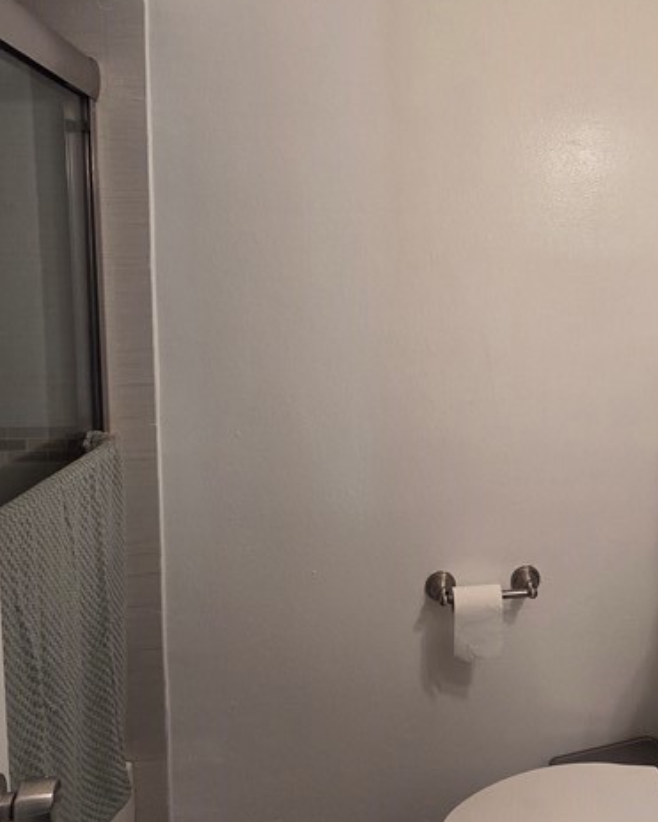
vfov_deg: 61.9
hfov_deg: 49.0
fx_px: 682
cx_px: 511
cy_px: 344
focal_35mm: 28
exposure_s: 1/120
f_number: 2.2
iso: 250
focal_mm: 2.2
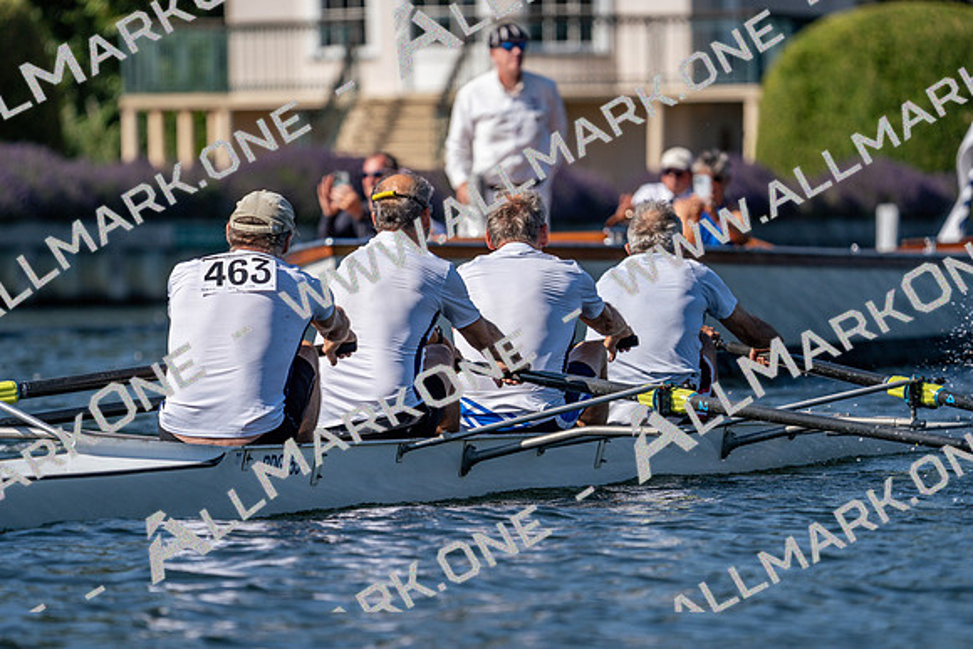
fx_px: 10110
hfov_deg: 5.5
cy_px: 324
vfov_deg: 3.7
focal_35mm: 374
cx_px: 486
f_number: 6.3
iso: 160
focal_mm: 374
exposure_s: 1/1600
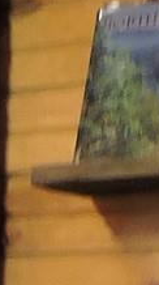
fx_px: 1851
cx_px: -327
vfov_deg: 8.0
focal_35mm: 246
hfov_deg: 4.7
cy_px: 727
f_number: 3
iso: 400
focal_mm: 4.3
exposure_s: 1/10
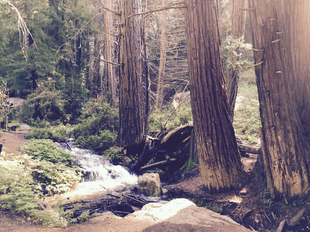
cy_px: 116
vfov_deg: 48.2
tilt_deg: +6.0
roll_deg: +1.3
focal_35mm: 29
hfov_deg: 61.7
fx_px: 260
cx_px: 155
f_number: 2.2
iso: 40
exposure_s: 1/30
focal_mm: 4.15
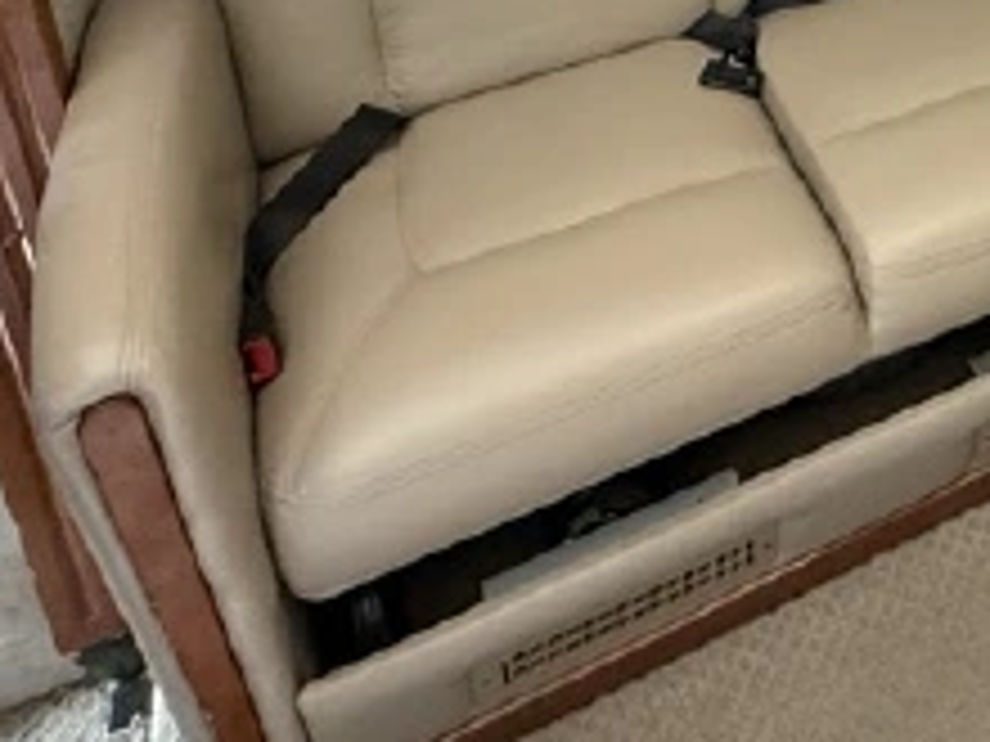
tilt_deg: -16.9
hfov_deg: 32.0
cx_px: 1152
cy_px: -355
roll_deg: +0.2
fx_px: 1459
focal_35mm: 51
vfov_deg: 23.3
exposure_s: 1/60
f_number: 2.2
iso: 400
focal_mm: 2.22
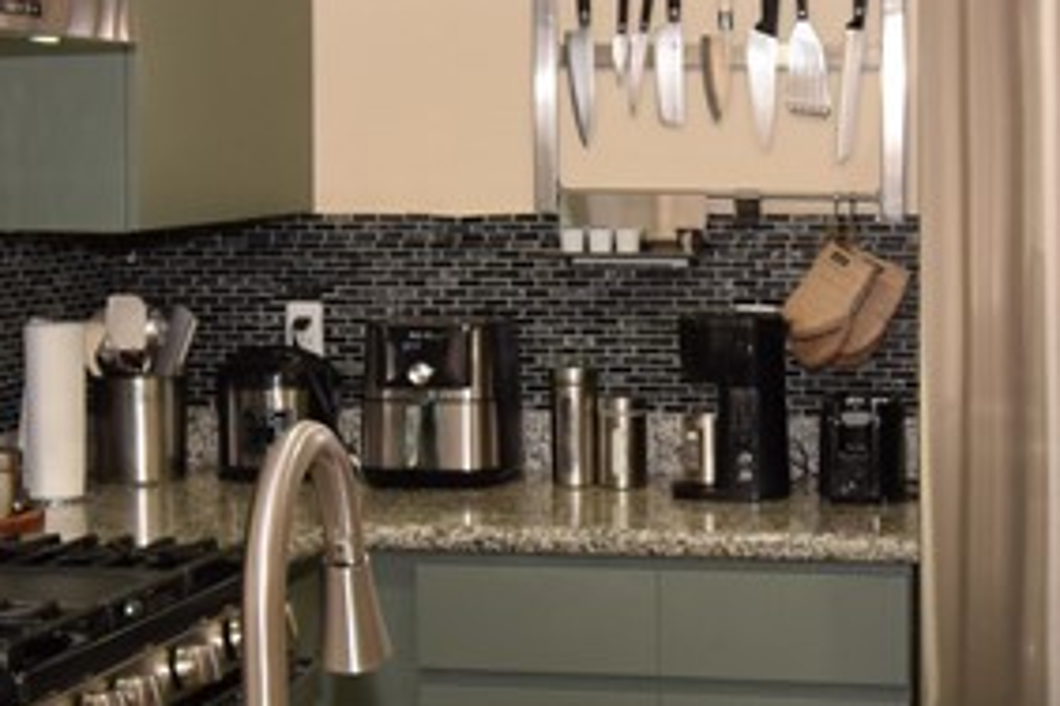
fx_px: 2385
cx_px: 756
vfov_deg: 16.9
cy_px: 353
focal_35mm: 81
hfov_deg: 24.9
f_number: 5
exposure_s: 1/25
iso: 400
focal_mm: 14
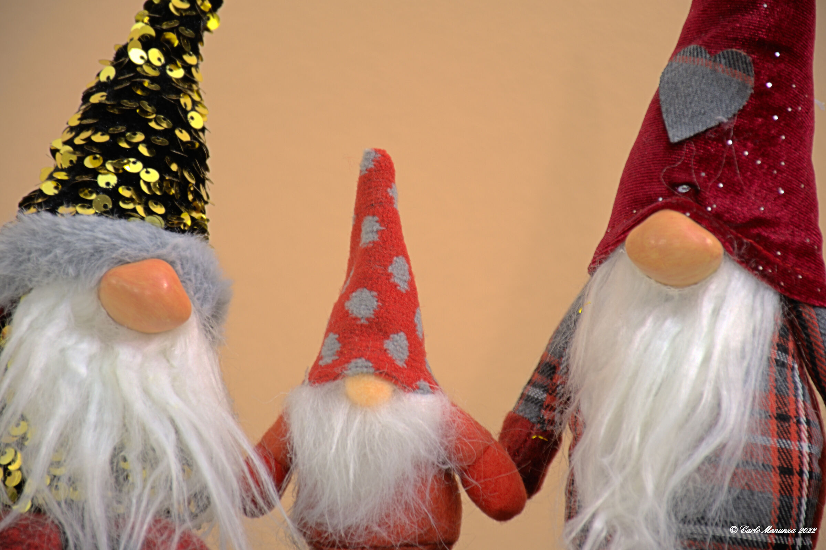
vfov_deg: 6.5
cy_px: 275
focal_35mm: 210
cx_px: 413
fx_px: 4816
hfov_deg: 9.8
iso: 100
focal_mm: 140
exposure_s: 3
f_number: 5.6
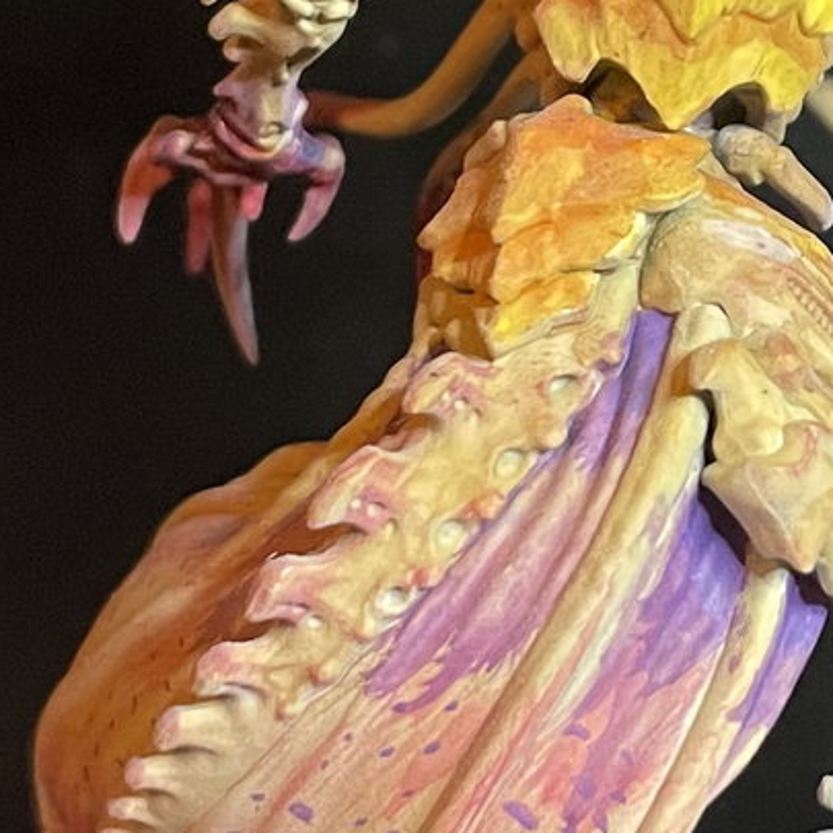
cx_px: 899
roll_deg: +1.3
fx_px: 3294
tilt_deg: -14.4
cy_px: 342
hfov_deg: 14.1
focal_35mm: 121
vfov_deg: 14.4
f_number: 1.6
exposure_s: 1/60
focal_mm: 4.2
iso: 250
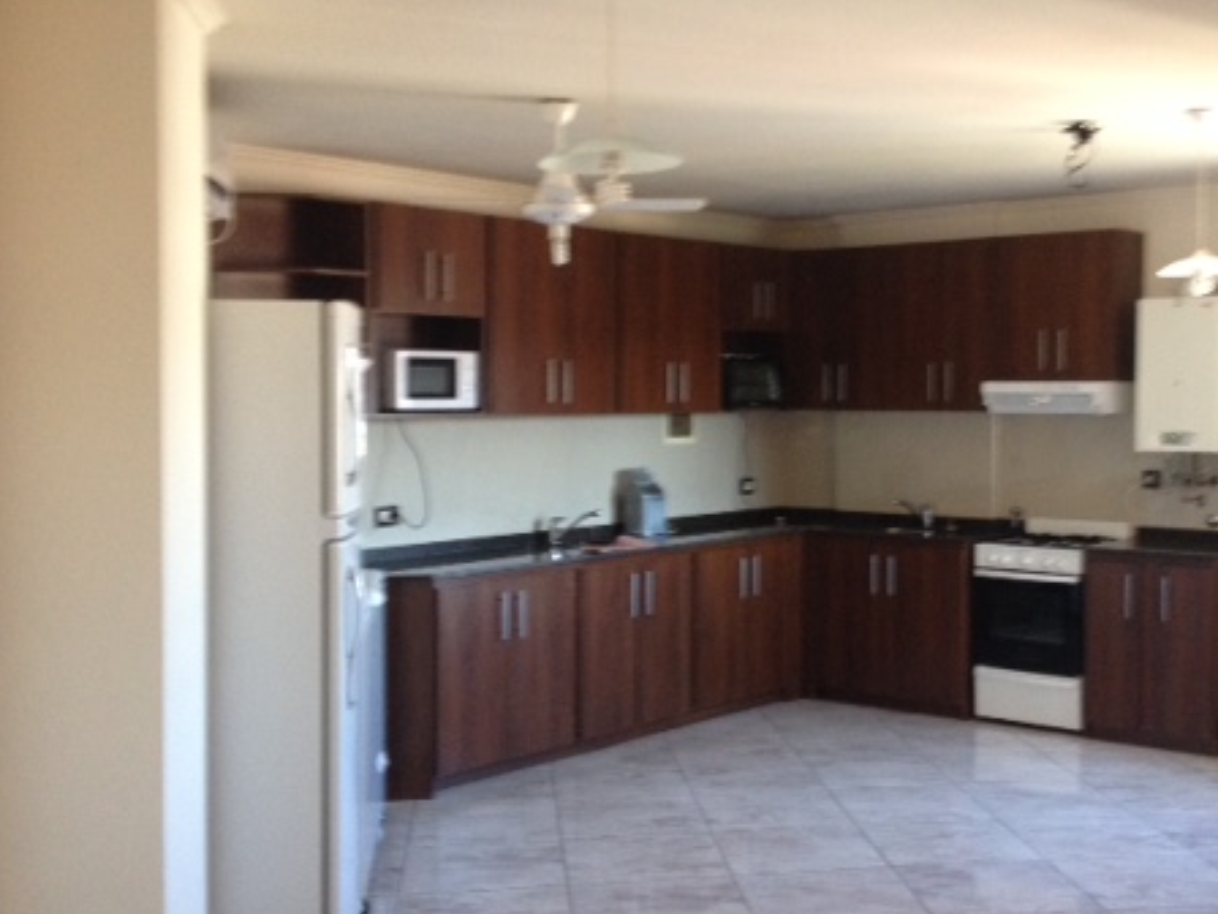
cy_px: 452
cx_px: 759
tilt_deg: -4.2
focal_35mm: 50
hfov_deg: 38.0
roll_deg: +2.1
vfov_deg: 29.1
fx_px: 1759
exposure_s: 1/20
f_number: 2.4
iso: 160
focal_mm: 4.28
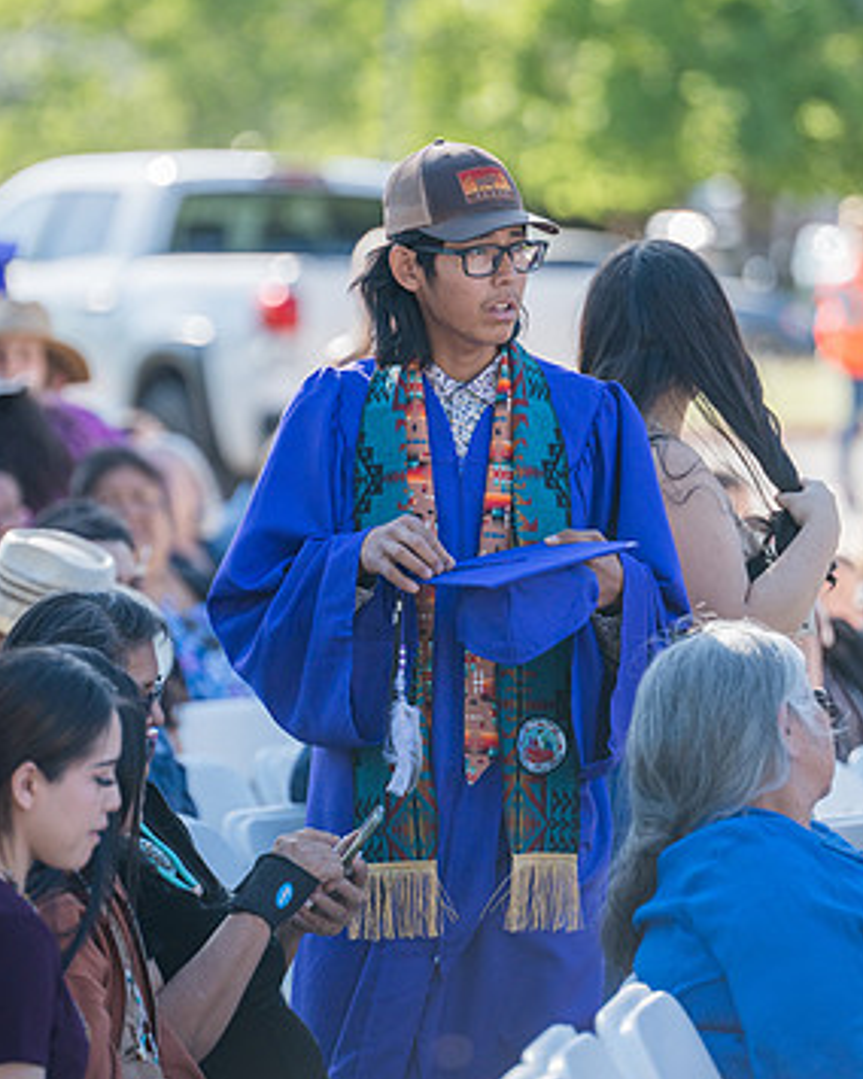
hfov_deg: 6.5
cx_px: 444
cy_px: 523
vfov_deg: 8.1
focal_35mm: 238
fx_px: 7599
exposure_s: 1/2000
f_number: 3.5
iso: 800
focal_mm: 200
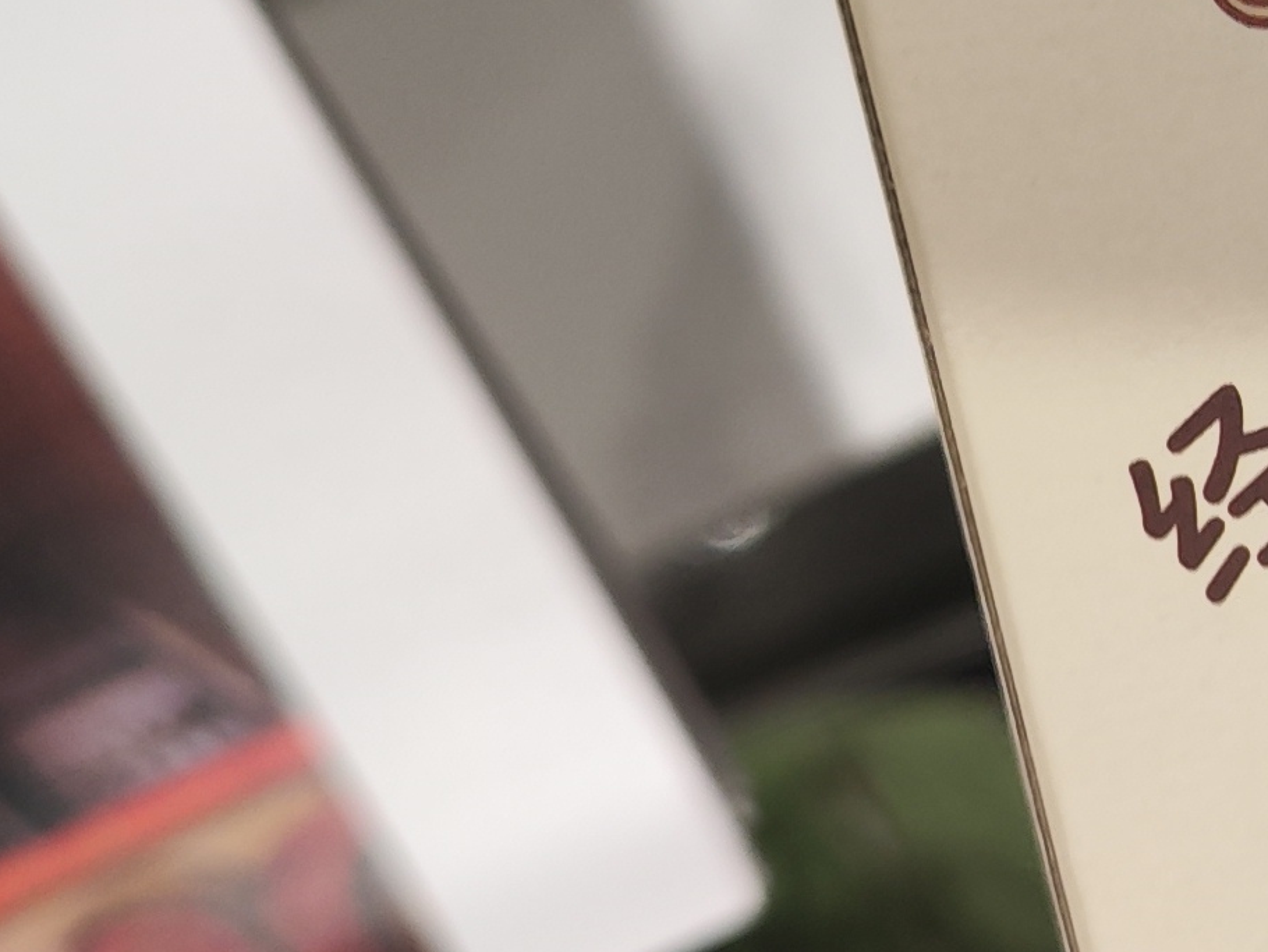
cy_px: 162
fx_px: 3957
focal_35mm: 108
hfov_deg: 17.5
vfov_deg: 13.6
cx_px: 1469
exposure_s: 1/54
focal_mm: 6.92
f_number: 1.9
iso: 400
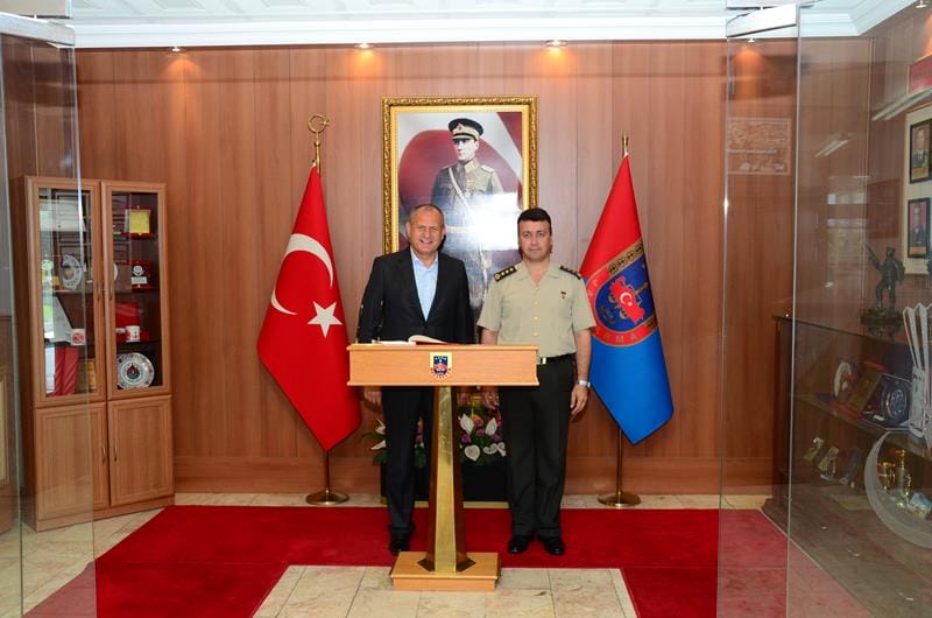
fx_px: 853
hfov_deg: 57.3
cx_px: 466
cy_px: 309
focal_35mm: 33
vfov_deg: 39.8
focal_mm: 22
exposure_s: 1/60
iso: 1000
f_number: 7.1
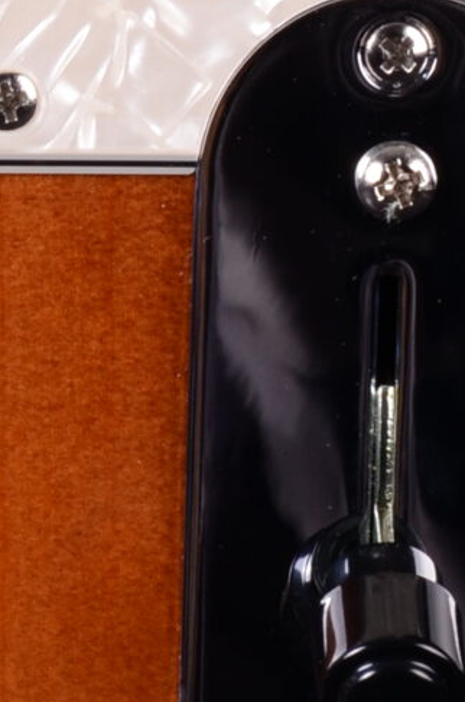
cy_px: 298
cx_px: -186
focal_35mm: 300
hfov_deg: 4.5
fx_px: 5837
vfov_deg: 6.9
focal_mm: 38
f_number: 13
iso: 200
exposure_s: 1/200
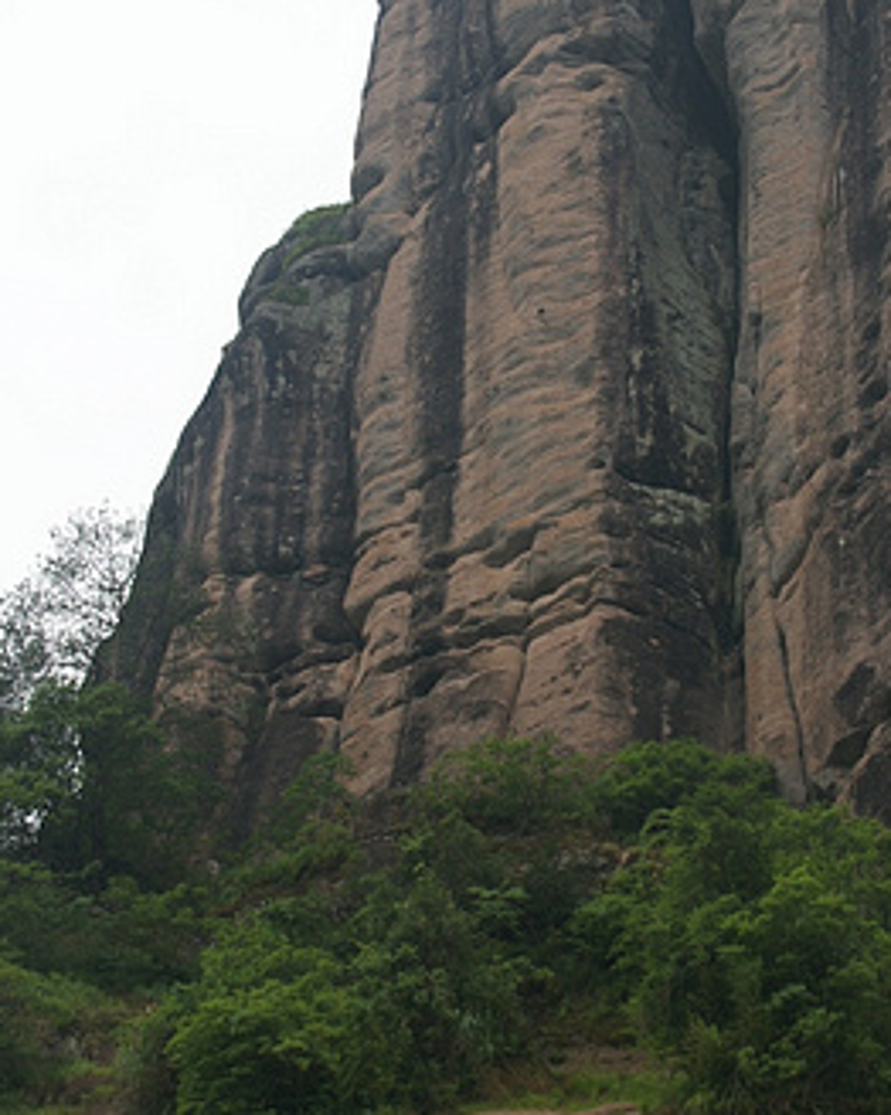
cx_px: 532
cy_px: 442
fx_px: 2771
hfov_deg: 18.2
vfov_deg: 22.7
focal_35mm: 84
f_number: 6.3
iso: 125
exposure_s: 1/50
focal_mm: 28
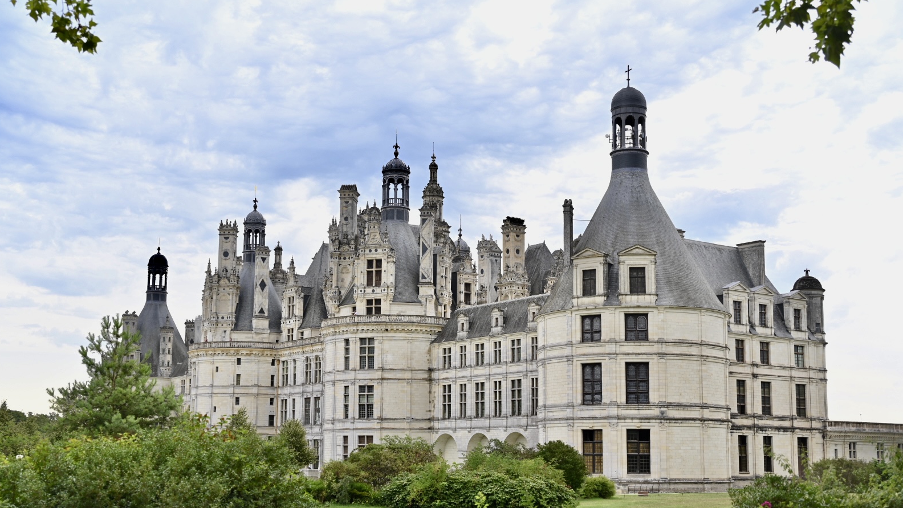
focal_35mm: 45
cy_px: 275
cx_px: 445
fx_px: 1077
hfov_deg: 45.5
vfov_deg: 26.5
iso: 100
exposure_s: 1/400
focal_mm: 42
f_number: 4
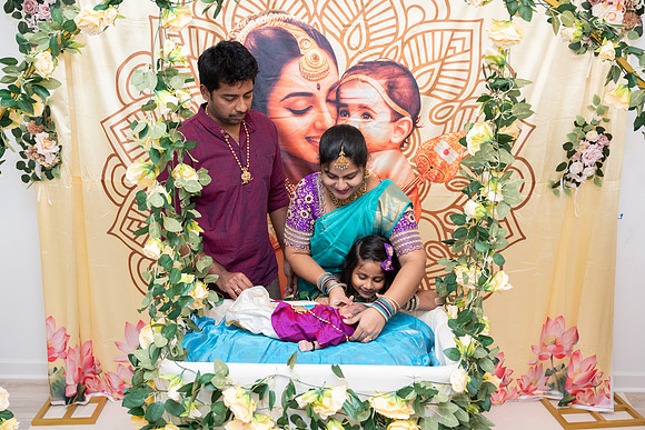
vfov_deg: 40.7
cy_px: 215
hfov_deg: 58.1
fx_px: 581
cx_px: 322
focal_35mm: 32
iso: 500
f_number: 3.5
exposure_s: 1/200
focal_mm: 32
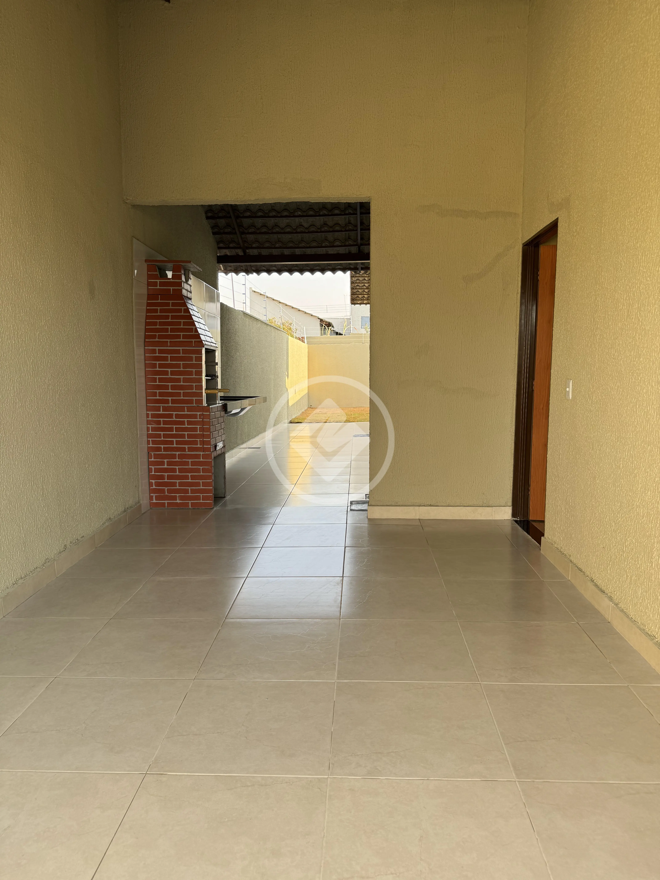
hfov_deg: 56.8
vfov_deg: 71.6
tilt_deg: -6.2
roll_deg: +0.5
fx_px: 610
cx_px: 330
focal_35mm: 24
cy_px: 440
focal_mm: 6.76
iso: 64
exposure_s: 1/215
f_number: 1.78
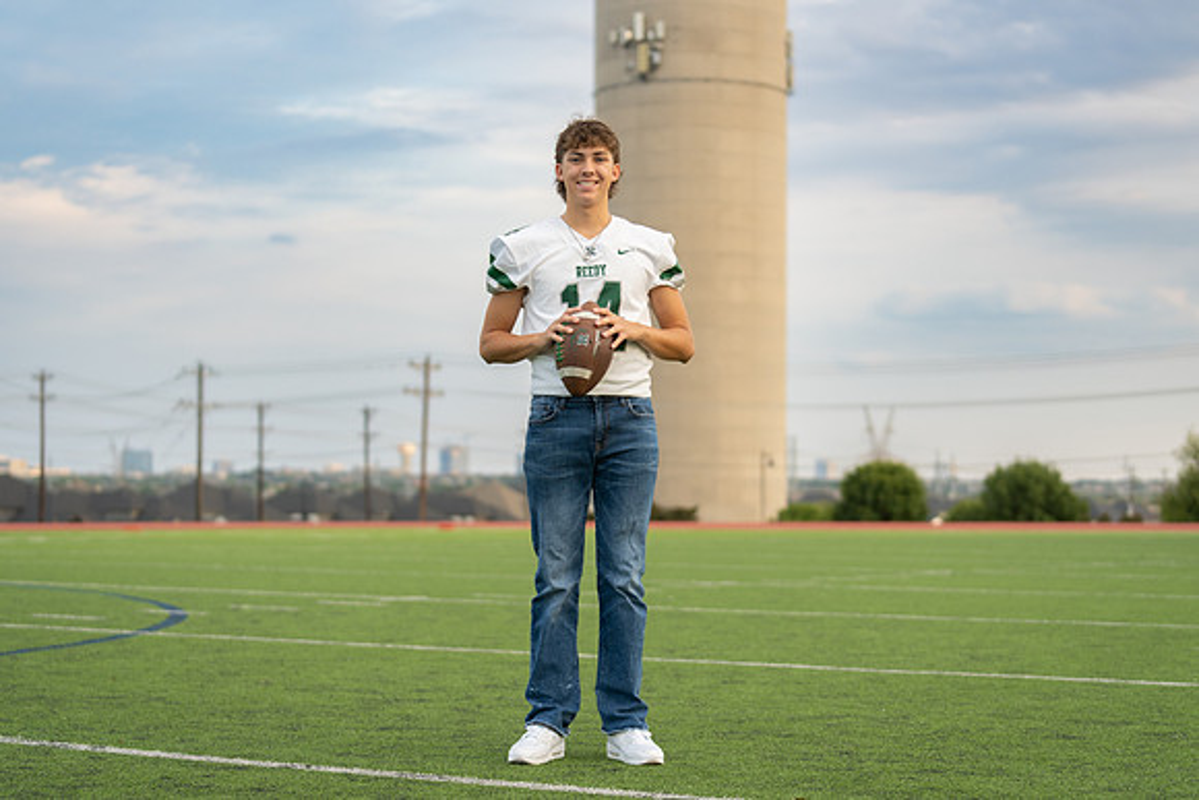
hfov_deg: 28.1
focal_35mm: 72
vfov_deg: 19.0
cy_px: 400
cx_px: 600
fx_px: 2392
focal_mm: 70
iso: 100
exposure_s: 1/320
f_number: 2.8
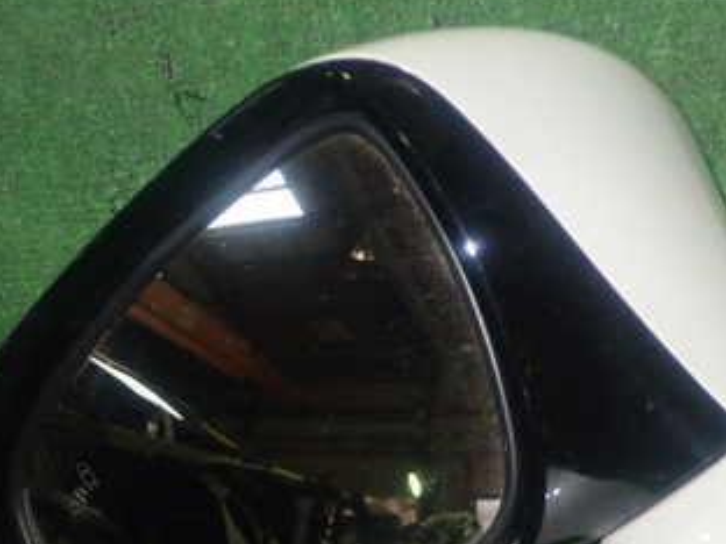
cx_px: 570
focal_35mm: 73
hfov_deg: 26.2
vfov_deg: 20.0
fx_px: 1531
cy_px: 416
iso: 800
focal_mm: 6.83
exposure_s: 1/40
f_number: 8
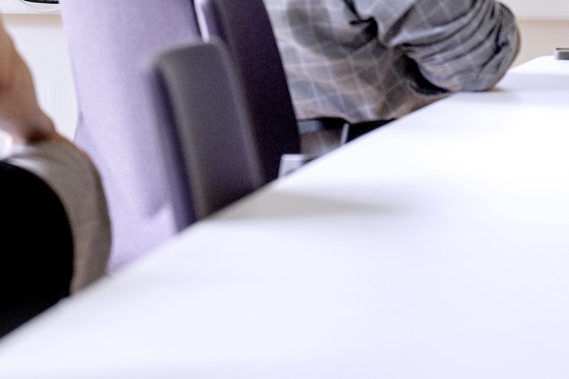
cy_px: -236
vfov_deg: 5.4
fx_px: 3967
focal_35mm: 251
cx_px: 481
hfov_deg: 8.2
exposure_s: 1/80
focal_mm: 70
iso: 1000
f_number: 2.8
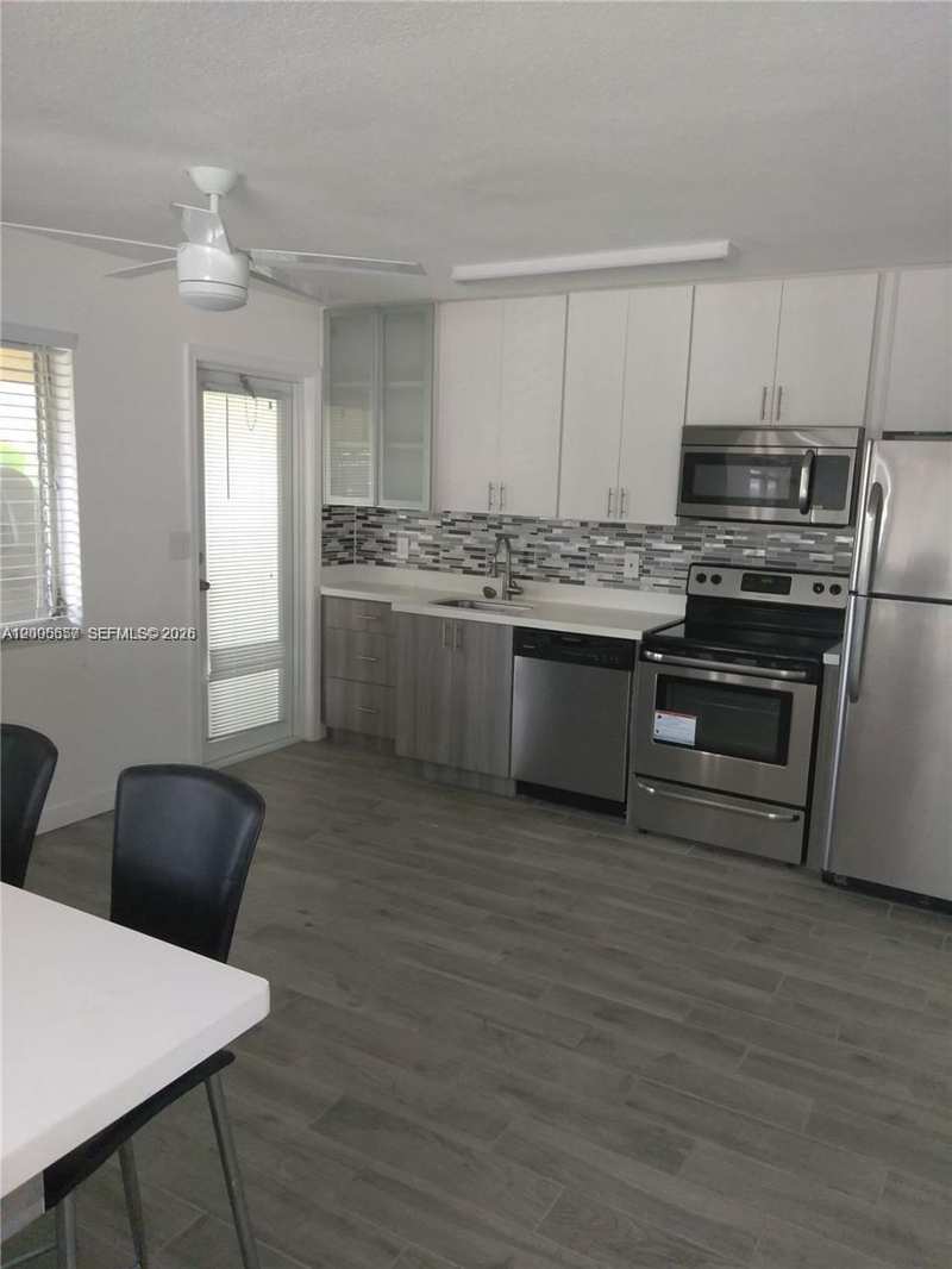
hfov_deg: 66.0
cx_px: 476
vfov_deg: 81.7
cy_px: 634
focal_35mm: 20
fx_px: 733
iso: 451
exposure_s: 1/30
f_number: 2.2
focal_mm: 3.46
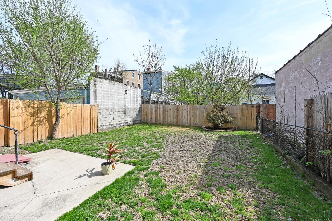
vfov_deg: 77.3
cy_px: 110
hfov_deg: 100.4
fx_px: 138
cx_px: 166
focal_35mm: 15
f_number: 6.3
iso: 100
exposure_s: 1/320
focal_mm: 14
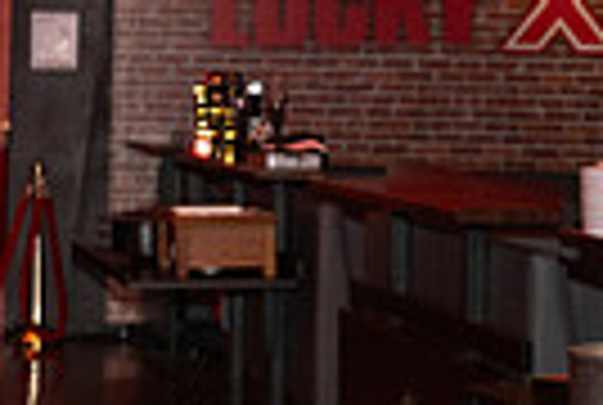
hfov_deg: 11.3
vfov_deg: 8.4
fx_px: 2753
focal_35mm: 164
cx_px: -612
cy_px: 133
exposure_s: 1/125
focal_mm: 38
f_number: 5.6
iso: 1000
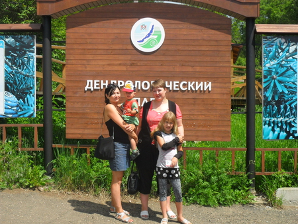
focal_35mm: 52
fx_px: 448
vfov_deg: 28.1
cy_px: 112
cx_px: 149
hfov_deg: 36.8
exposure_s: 1/500
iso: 100
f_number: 5
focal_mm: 9.3
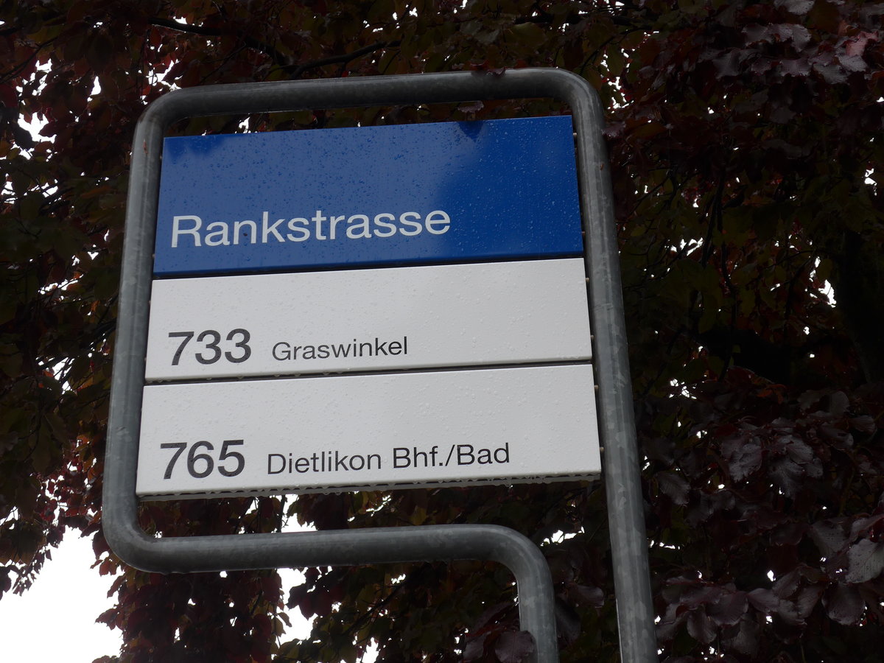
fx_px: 1507
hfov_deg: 32.7
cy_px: 332
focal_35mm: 59
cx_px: 442
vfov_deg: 24.8
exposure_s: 1/125
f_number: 3.5
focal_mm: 12
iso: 80
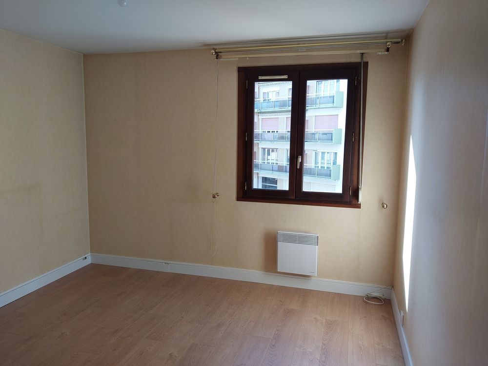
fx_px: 423
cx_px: 244
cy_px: 183
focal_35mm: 30
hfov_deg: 60.0
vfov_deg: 46.8
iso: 25
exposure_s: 1/60
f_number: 1.8
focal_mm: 4.6
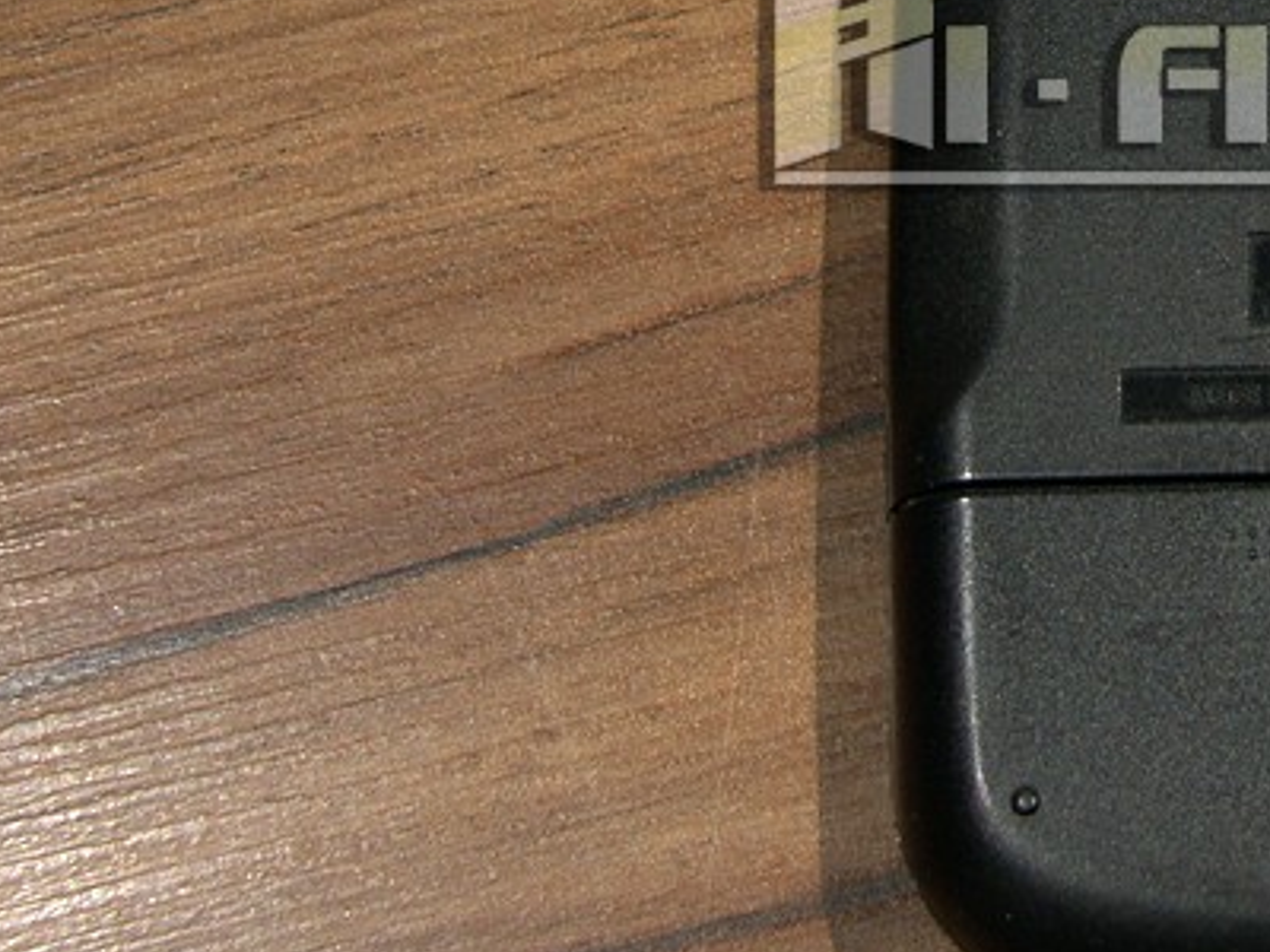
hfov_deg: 15.4
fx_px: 4586
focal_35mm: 125
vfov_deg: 11.8
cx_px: 1302
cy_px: 73
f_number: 2.5
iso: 50
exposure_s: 1/50
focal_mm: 12.9
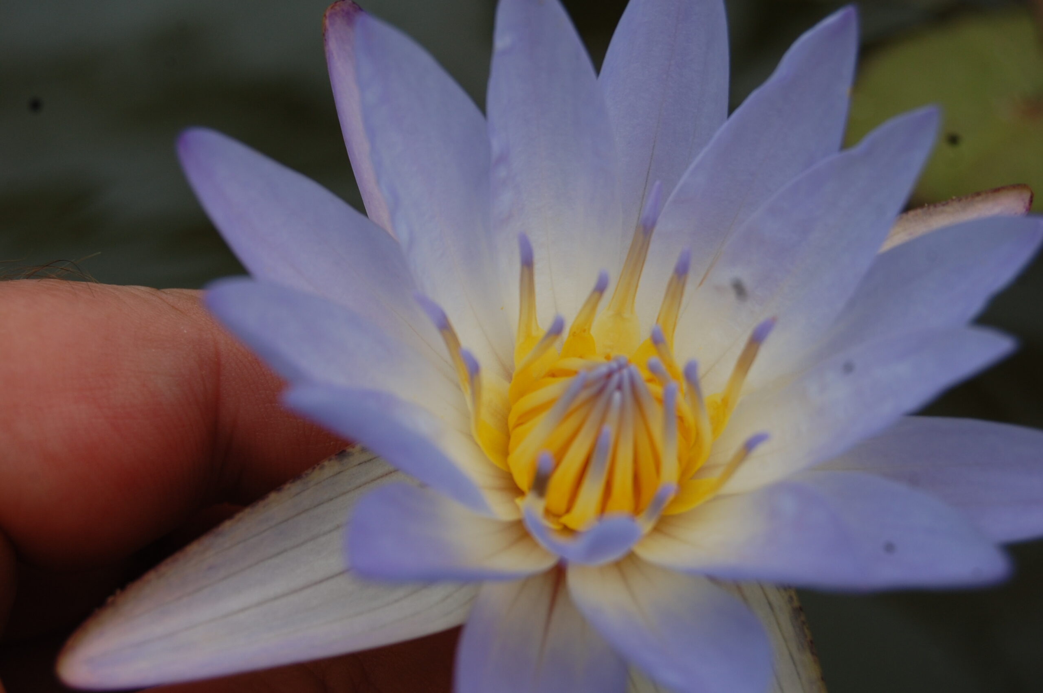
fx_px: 2388
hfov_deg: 24.6
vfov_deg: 16.5
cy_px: 346
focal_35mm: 82
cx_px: 522
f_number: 8
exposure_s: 1/250
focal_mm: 55
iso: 200
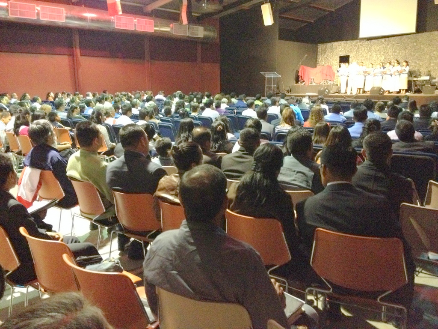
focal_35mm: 35
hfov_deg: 52.6
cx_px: 219
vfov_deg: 40.7
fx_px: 443
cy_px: 164
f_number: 2.4
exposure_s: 1/15
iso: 800
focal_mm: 4.28
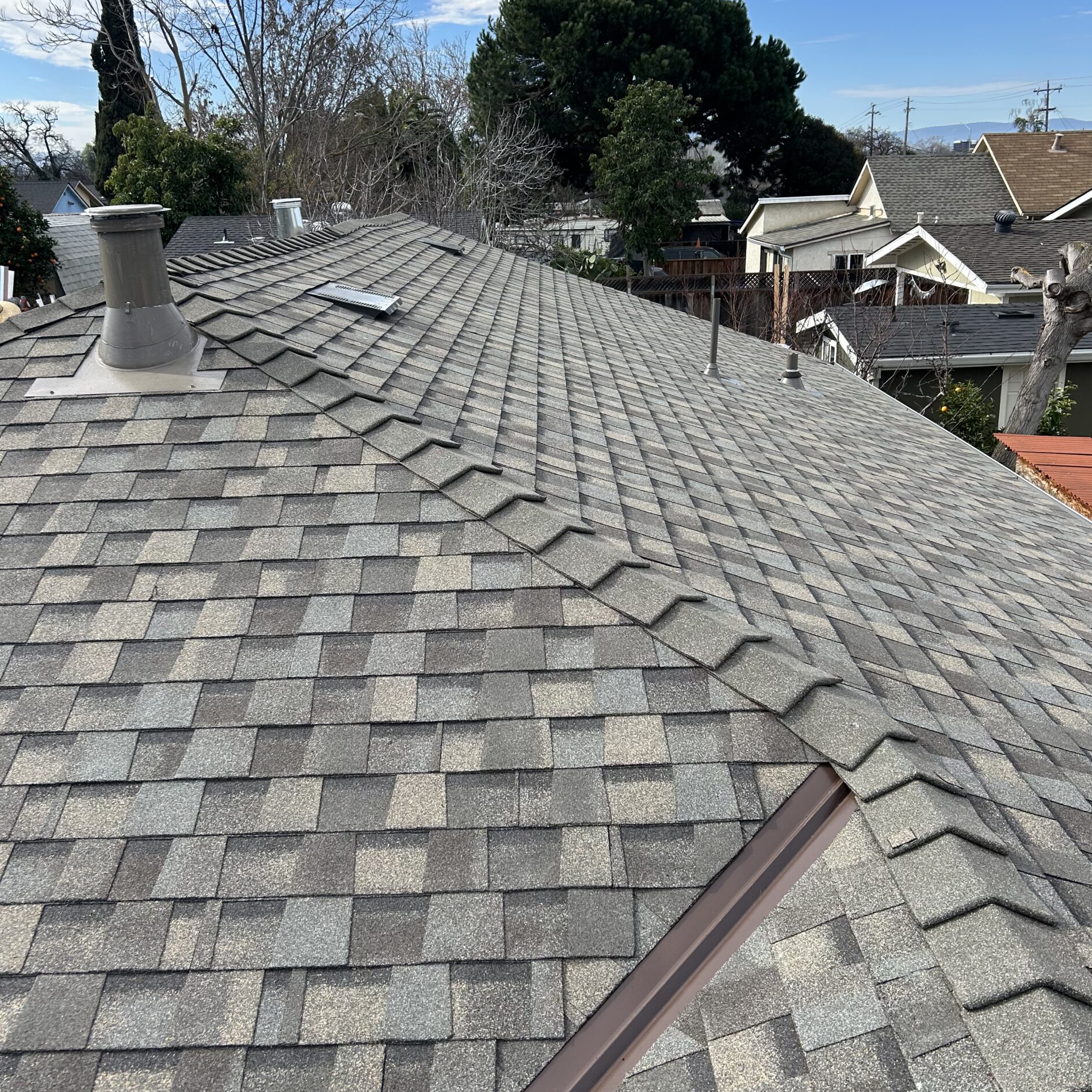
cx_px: 545
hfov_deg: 52.5
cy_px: 508
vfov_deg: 52.5
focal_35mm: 31
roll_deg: +2.0
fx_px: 1106
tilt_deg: -15.2
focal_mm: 5.7
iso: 50
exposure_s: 1/2404
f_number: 1.5
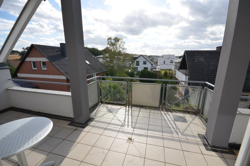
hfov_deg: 100.5
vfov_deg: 77.1
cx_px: 125
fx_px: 104
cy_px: 83
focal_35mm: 15
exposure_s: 1/320
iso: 200
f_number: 9
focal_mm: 10
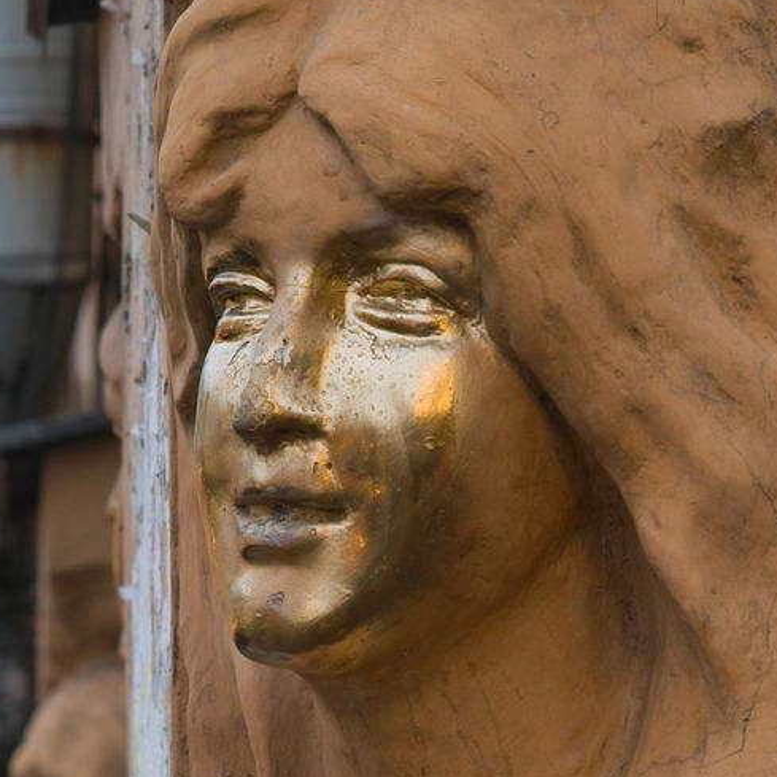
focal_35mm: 246
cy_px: 520
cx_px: 423
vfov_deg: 7.1
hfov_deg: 7.1
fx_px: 6242
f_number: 8
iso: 250
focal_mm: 105
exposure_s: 1/3
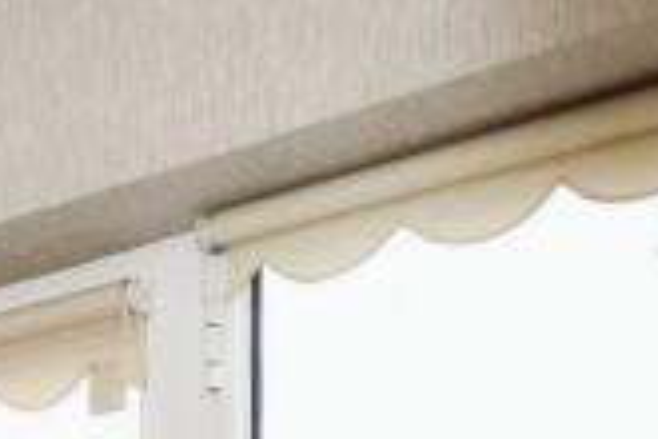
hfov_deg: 17.6
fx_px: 1700
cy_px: 848
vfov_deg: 13.0
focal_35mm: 93
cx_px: -534
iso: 400
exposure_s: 1/60
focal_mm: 10
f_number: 8
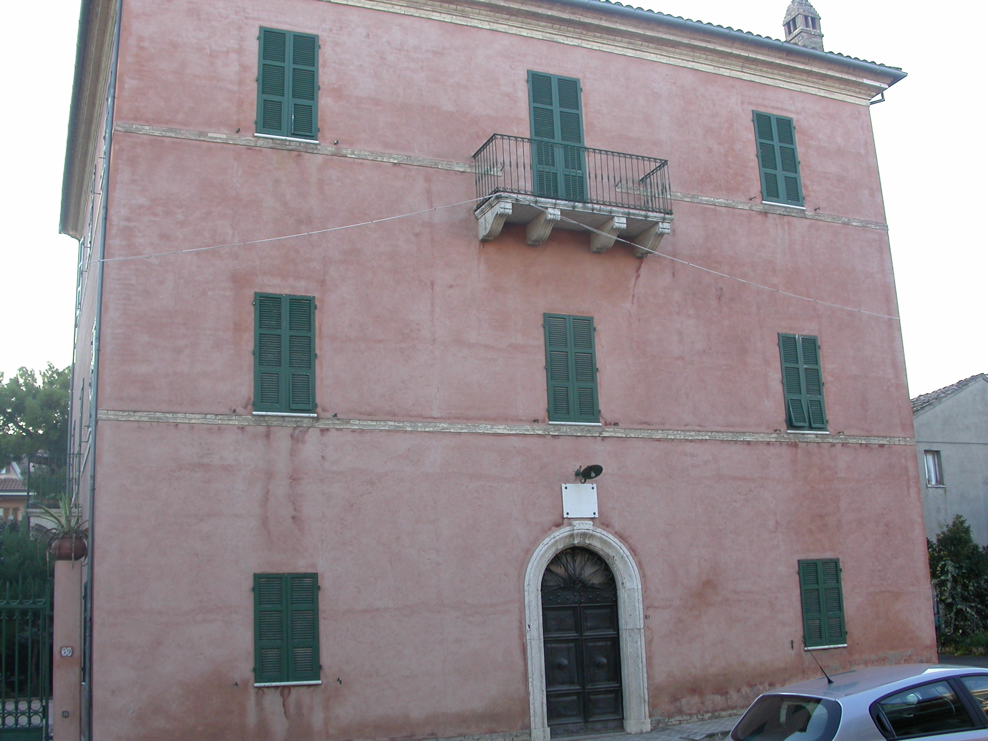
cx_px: 494
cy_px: 370
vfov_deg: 37.7
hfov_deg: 49.0
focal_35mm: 38
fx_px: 1085
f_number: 3.7
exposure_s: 1/104
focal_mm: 7.85
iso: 100
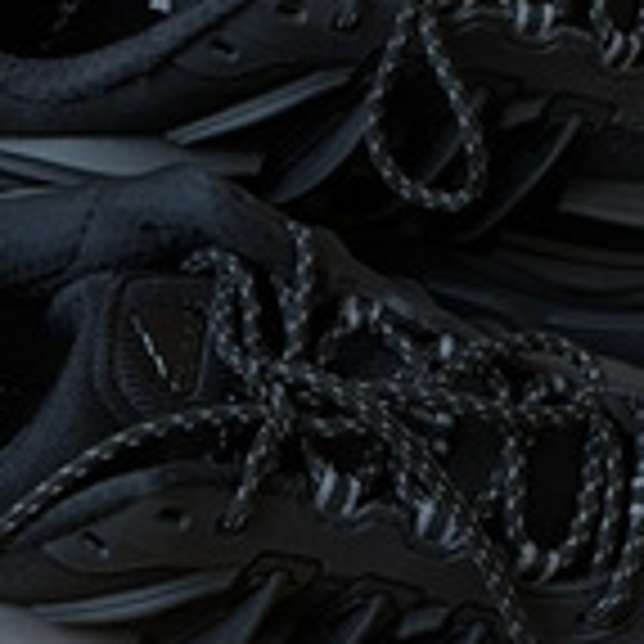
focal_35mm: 148
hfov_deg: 11.8
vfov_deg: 11.8
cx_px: 372
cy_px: 342
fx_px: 3115
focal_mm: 6.76
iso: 640
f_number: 1.78
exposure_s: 1/25
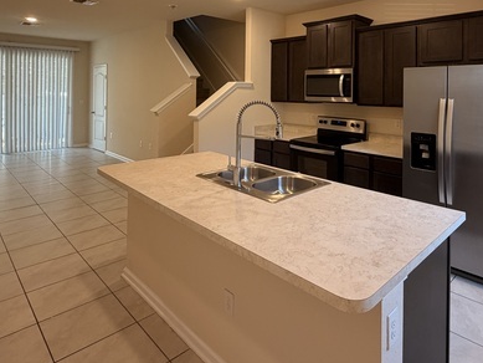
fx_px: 335
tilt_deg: -0.2
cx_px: 295
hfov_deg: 70.7
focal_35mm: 24
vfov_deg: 54.1
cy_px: 90
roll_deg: +0.2
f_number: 2.2
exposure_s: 1/120
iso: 250
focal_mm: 2.22
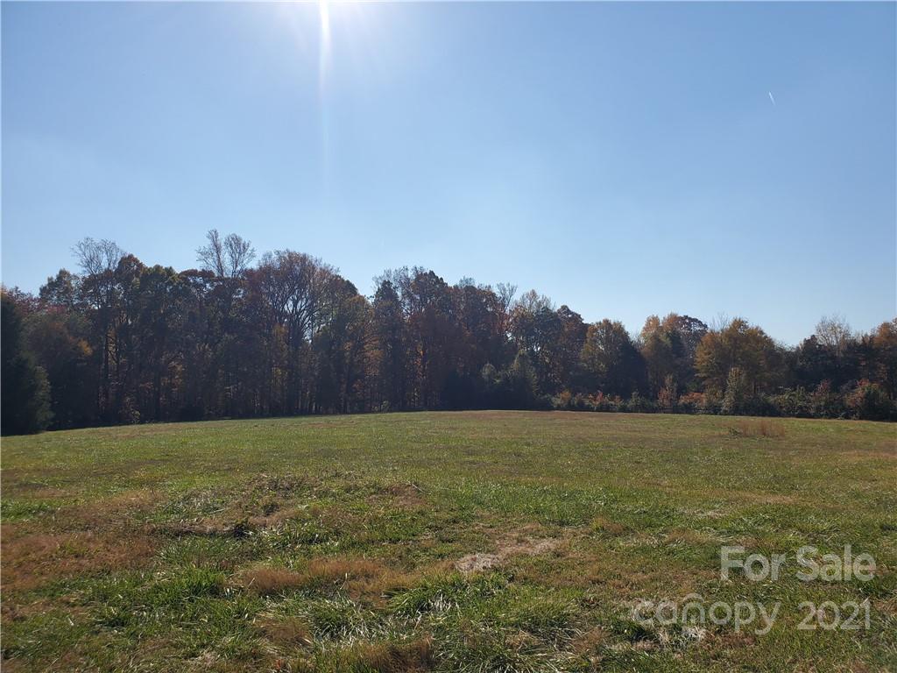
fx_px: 674
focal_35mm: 26
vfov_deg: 53.1
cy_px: 336
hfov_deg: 67.3
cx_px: 448
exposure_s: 1/2865
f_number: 2.4
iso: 50
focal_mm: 4.3
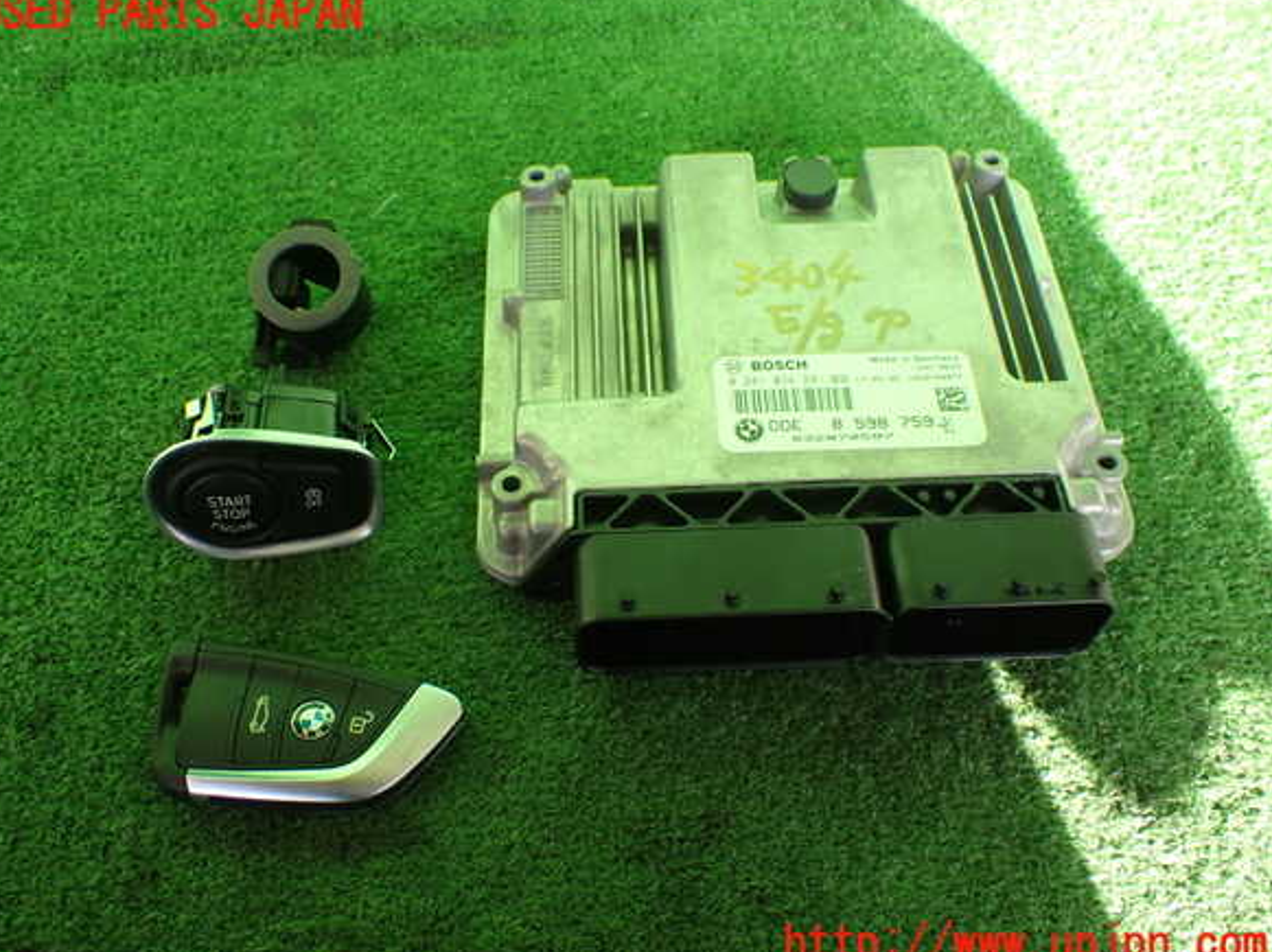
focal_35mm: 31
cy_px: 479
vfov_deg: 45.4
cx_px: 622
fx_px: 1138
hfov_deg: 58.4
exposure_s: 1/125
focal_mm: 5.4
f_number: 2.3
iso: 100
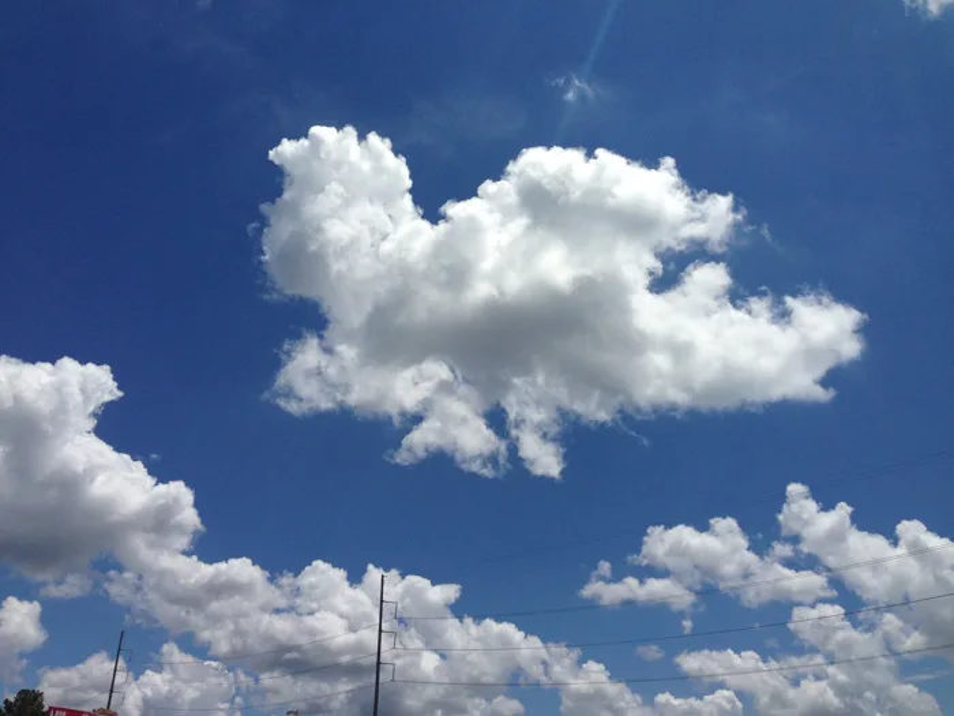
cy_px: 358
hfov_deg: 55.4
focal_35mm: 33
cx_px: 477
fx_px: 909
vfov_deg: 42.9
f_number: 2.4
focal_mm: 4.13
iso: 50
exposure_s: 1/6024
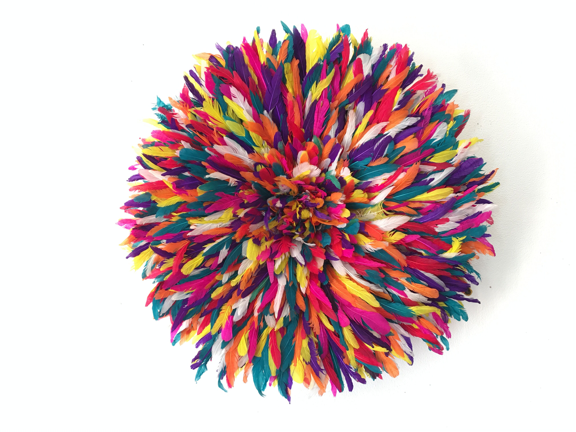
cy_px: 216
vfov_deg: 48.2
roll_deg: +0.2
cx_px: 288
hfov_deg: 61.7
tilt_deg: +4.1
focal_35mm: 29
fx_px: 483
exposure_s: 1/17
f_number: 2.2
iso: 50
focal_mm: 4.15
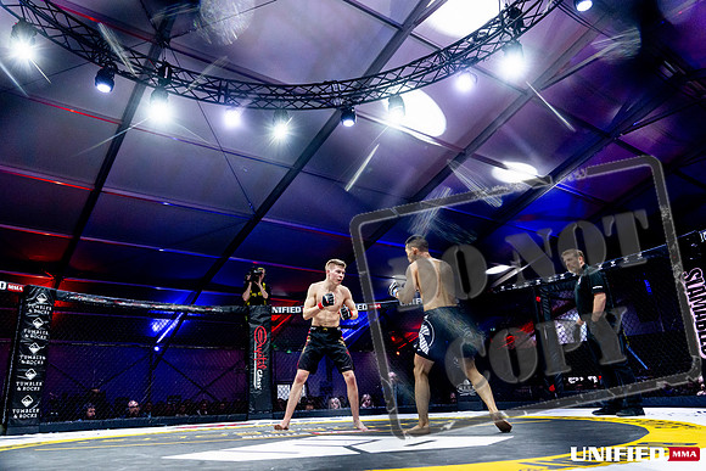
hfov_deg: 69.7
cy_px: 235
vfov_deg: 49.8
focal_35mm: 26
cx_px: 338
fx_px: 507
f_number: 2.8
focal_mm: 24
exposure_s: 1/1250
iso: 3200
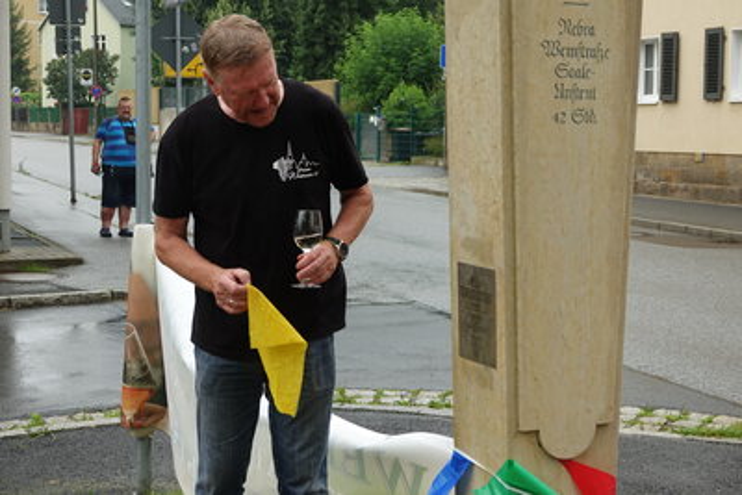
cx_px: 371
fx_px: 1340
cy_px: 248
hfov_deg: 30.9
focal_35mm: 65
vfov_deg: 20.9
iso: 100
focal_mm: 23.95
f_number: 3.5
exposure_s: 1/200
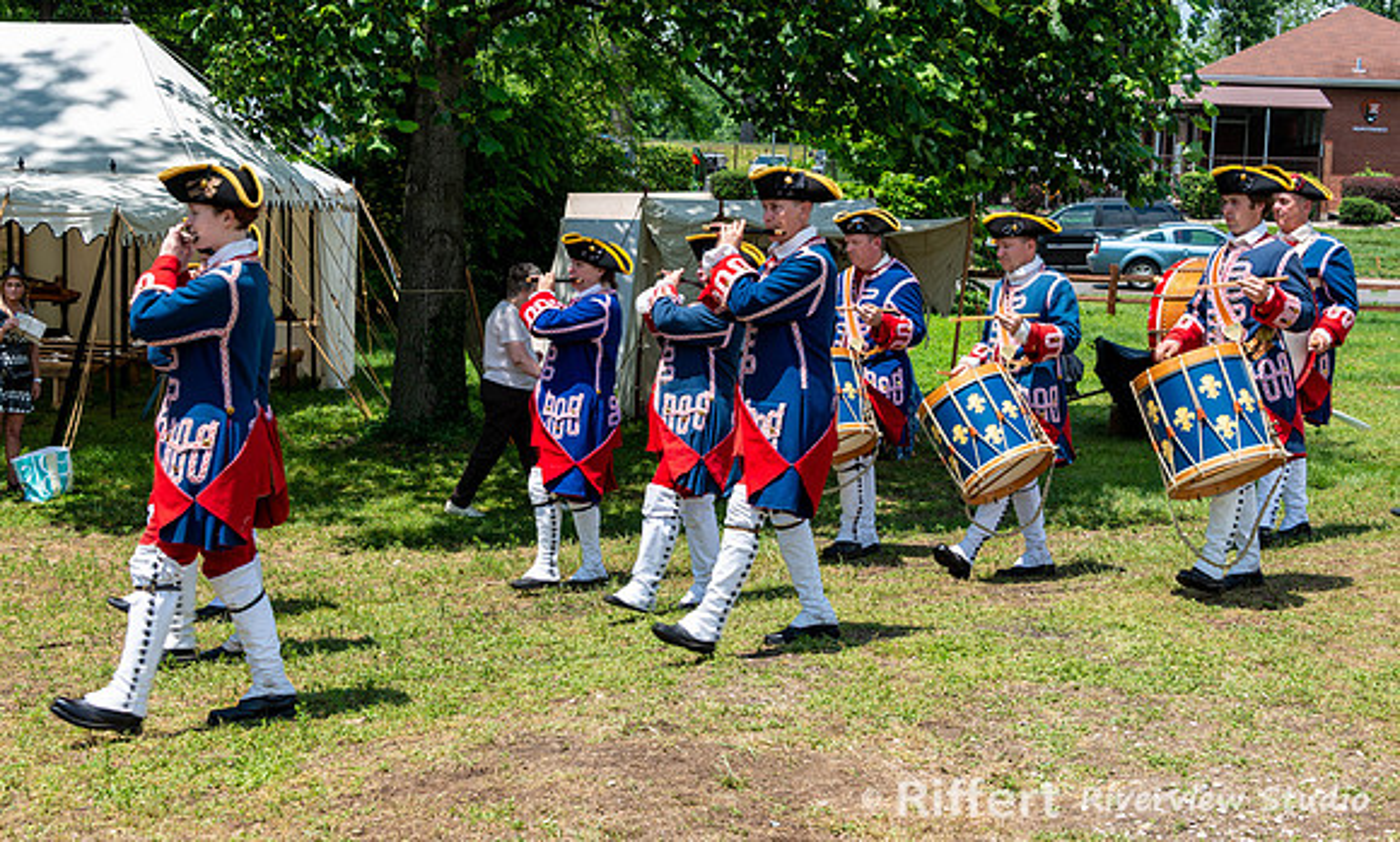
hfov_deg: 38.0
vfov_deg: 23.4
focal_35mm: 54
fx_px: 2032
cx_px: 740
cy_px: 359
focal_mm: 48
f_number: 10
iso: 100
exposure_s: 1/100
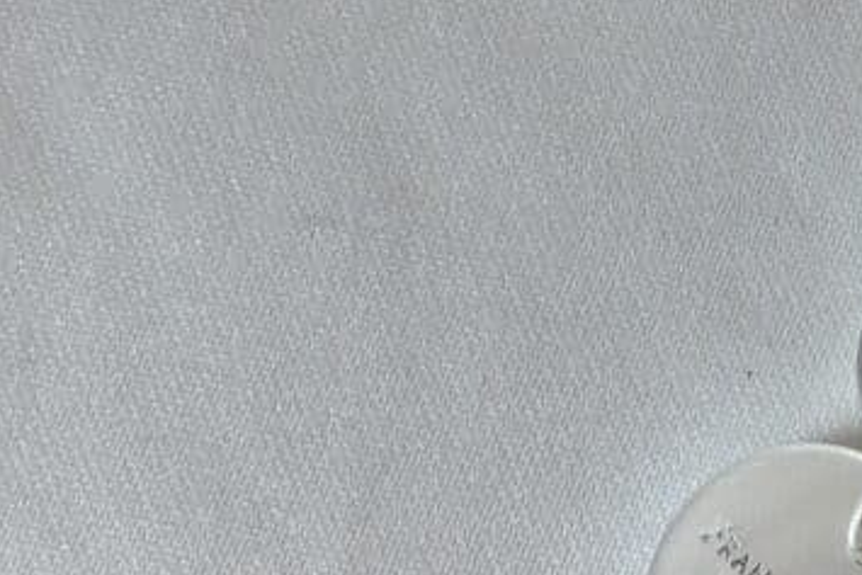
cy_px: -97
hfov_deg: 12.9
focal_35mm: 156
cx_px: 928
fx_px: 3737
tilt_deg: -78.0
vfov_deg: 8.7
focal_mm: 5.96
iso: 32
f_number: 1.6
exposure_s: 1/146
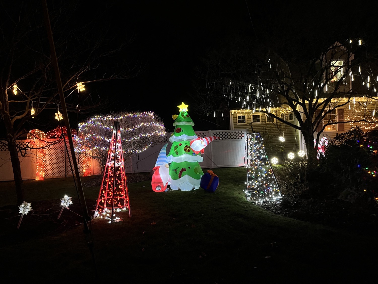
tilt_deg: -1.9
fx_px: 284
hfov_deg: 67.3
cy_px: 142
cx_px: 189
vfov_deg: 53.1
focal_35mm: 26
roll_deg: +2.5
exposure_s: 1/30
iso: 640
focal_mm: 5.1
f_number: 1.6
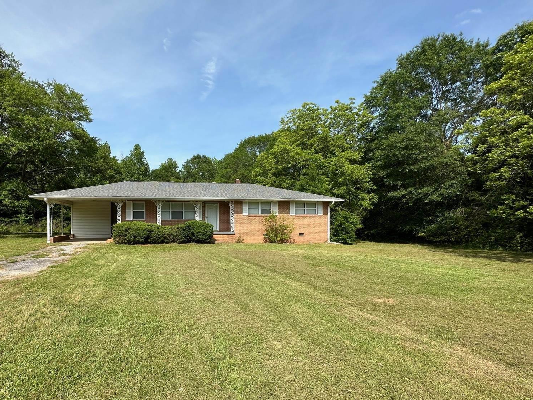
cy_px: 220
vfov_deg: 68.5
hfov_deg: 83.5
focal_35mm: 19
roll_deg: +0.7
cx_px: 211
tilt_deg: +1.0
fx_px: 293
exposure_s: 1/1795
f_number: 2.2
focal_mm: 2.22
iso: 50
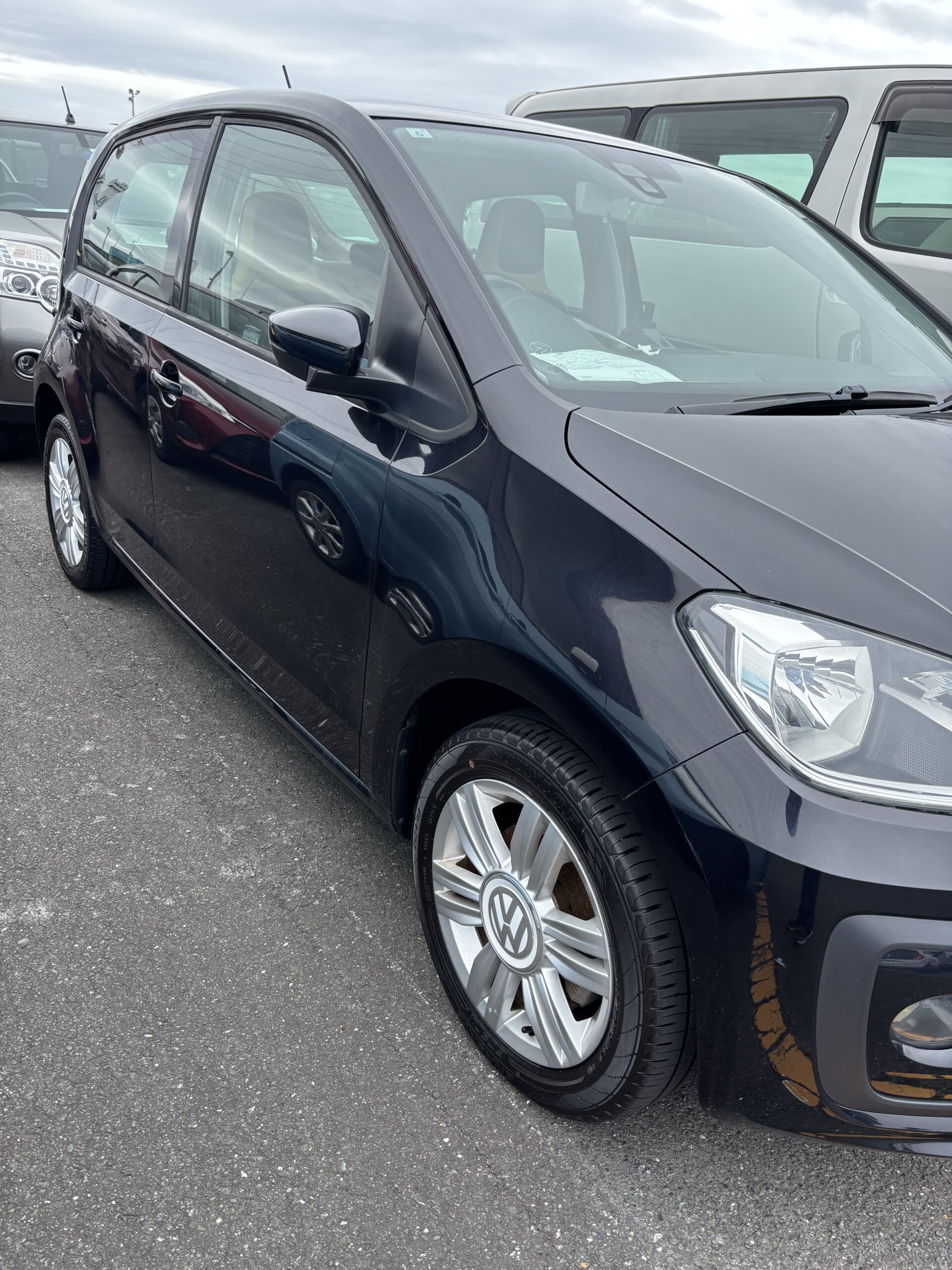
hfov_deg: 53.1
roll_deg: -6.5
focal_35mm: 26
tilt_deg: -22.5
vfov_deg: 67.3
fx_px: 953
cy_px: 635
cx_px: 476
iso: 50
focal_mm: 5.96
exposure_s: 1/918
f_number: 1.6
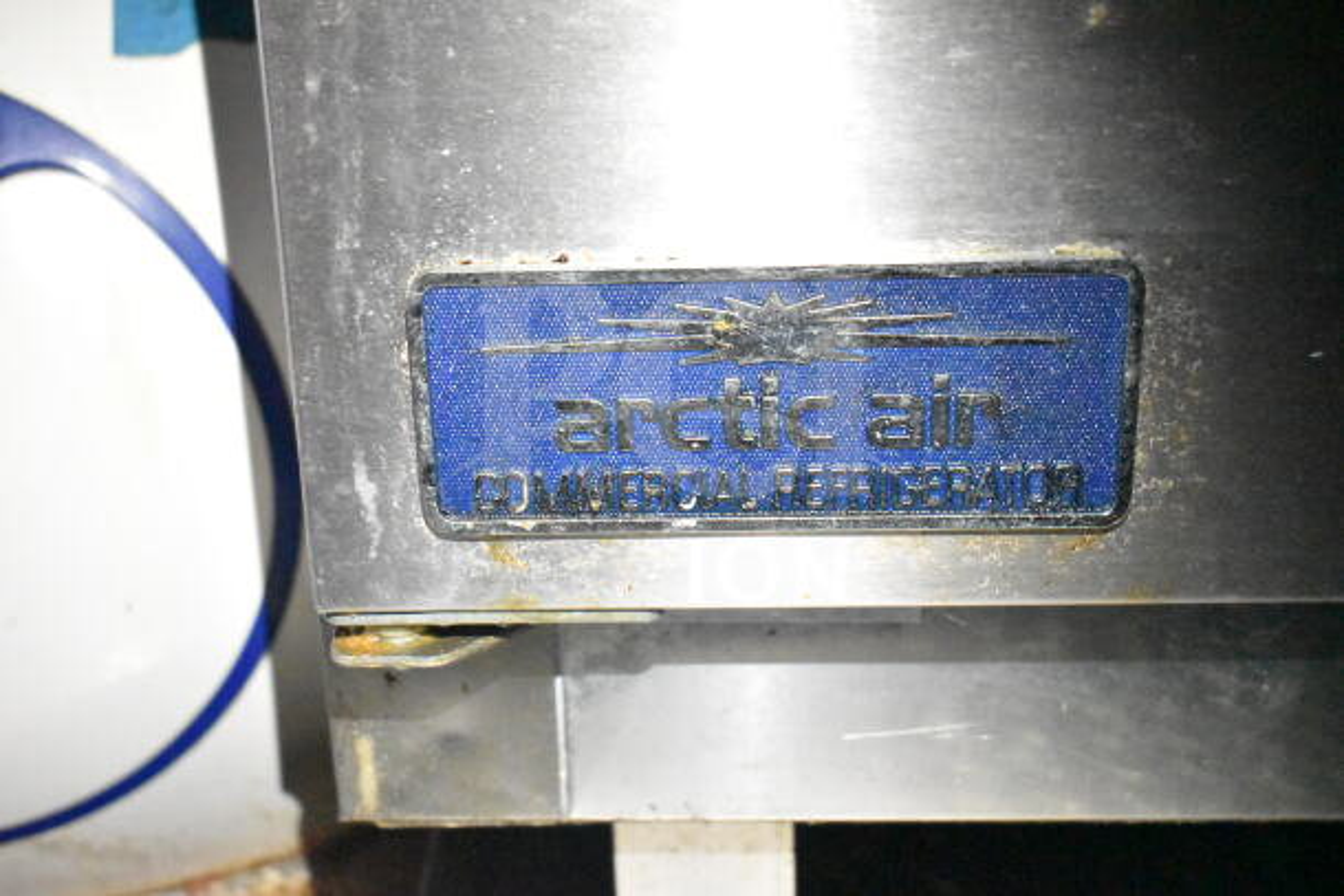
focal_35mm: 48
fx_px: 1792
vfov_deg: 28.1
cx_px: 672
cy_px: 448
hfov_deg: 41.1
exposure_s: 1/50
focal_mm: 32
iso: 20000
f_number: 4.5
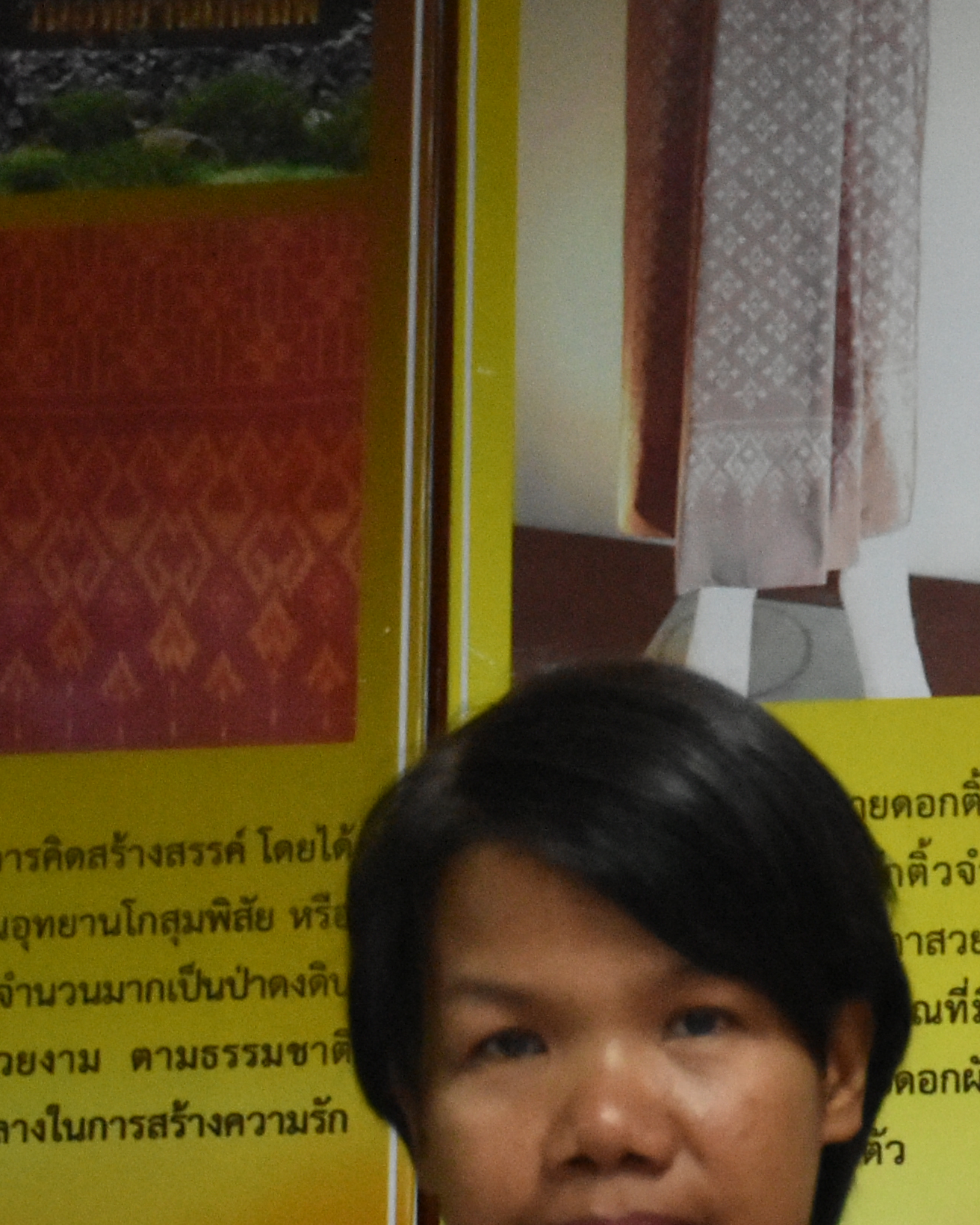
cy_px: 1283
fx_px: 8401
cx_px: 1604
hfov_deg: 6.6
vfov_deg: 8.3
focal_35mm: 232
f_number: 4.5
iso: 2500
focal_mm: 45
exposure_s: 1/250
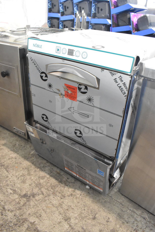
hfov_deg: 47.9
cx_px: 78
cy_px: 116
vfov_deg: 67.4
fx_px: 174
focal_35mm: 27
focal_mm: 18
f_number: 5.6
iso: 6400
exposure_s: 1/125
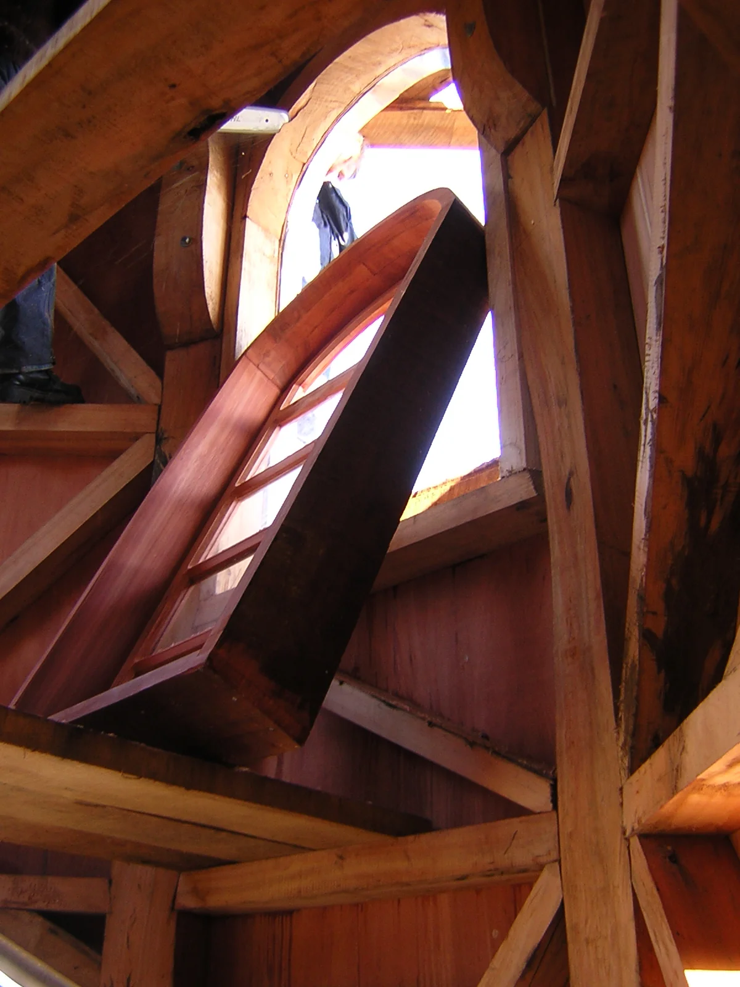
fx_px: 1026
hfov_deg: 39.7
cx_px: 370
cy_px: 494
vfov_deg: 51.4
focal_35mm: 36
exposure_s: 1/26.7
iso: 100
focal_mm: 4.7
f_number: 2.6
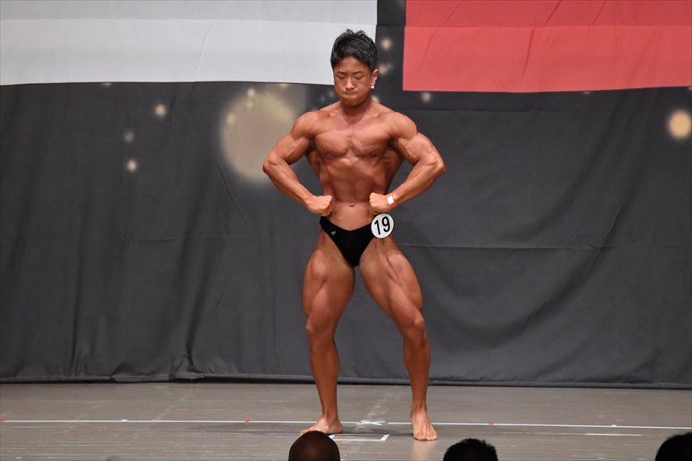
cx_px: 346
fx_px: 4611
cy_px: 230
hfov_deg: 8.6
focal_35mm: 240
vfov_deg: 5.7
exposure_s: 1/400
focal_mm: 160
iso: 6400
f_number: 5.6
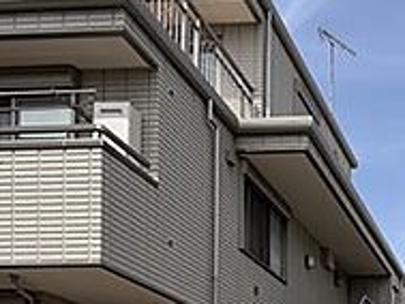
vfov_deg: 24.3
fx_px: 539
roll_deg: -0.3
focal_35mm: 46
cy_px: 461
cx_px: 486
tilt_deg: +0.5
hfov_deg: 33.5
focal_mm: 2.22
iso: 20
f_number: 2.2
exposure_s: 1/985
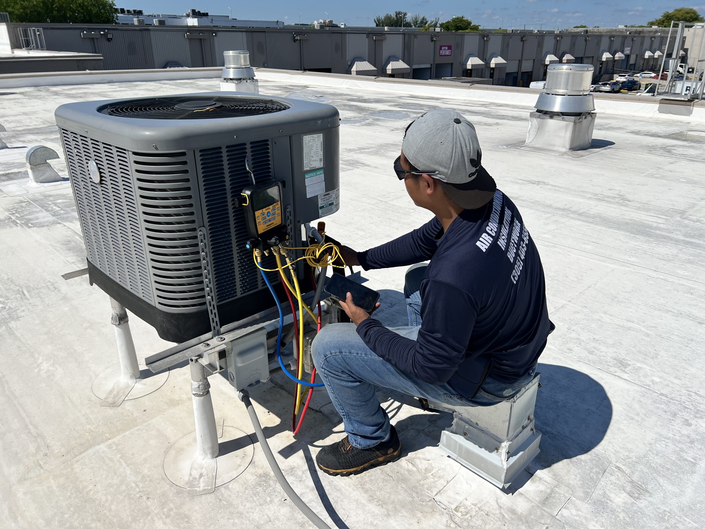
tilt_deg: -24.1
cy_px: 264
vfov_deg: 53.1
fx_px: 530
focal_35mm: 26
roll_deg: +0.2
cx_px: 352
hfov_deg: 67.3
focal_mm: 5.7
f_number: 1.5
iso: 50
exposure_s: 1/10309
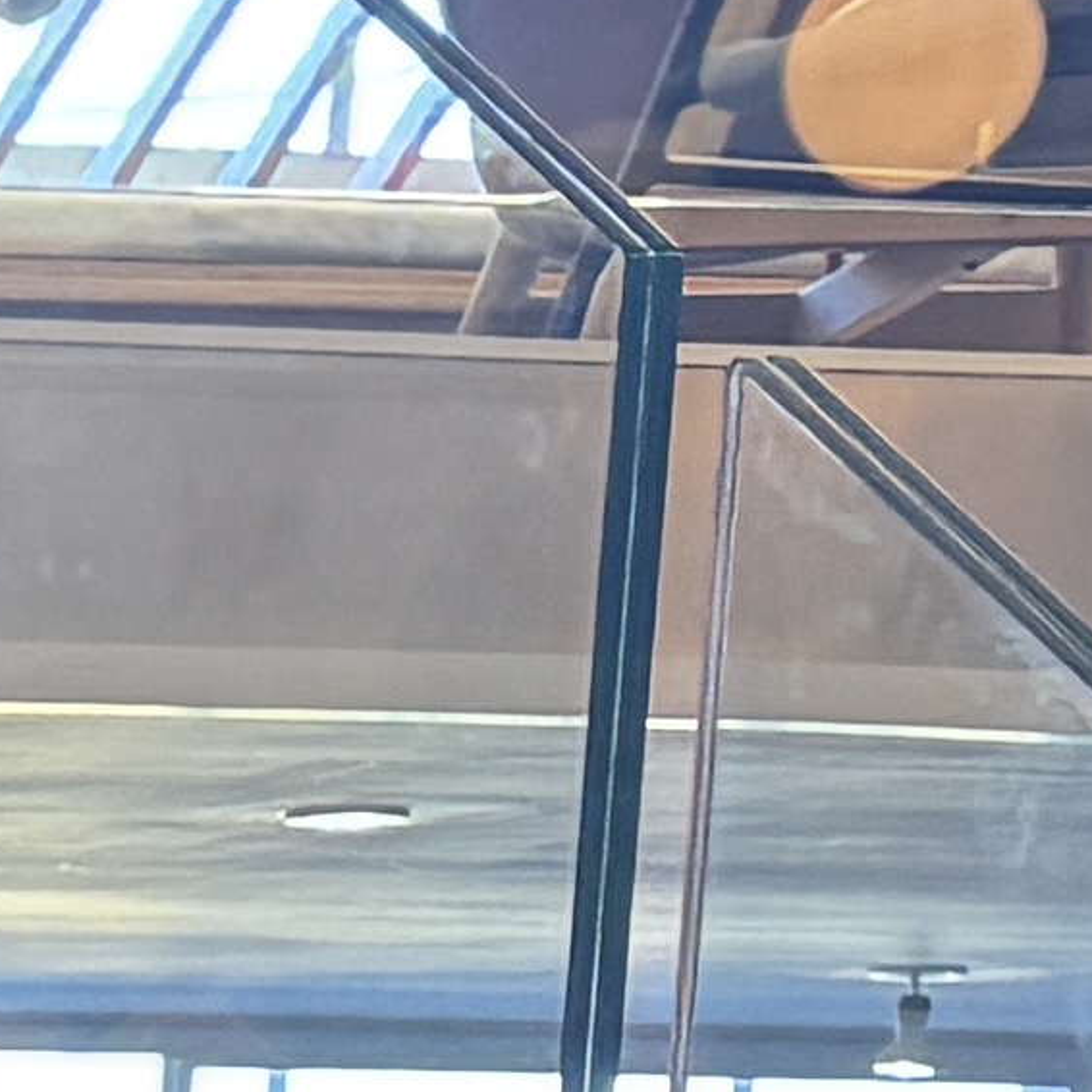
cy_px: 2670
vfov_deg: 7.6
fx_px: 7638
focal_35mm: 214
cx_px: -2915
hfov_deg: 6.8
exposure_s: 1/50
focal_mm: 6.76
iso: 200
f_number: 1.78
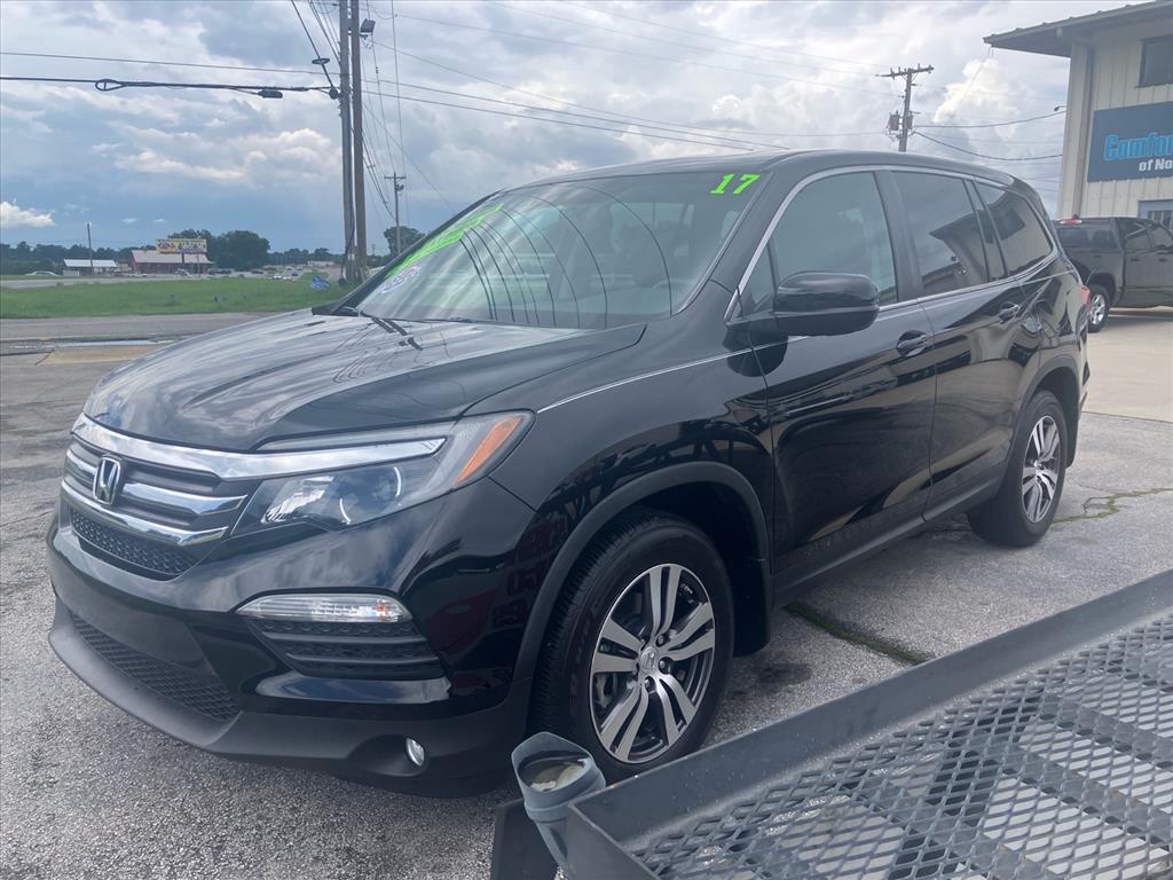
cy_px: 440
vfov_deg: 49.7
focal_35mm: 28
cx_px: 586
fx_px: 949
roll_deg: -2.5
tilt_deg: -10.7
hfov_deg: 63.4
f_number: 1.8
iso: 32
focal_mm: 3.99
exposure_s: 1/1279
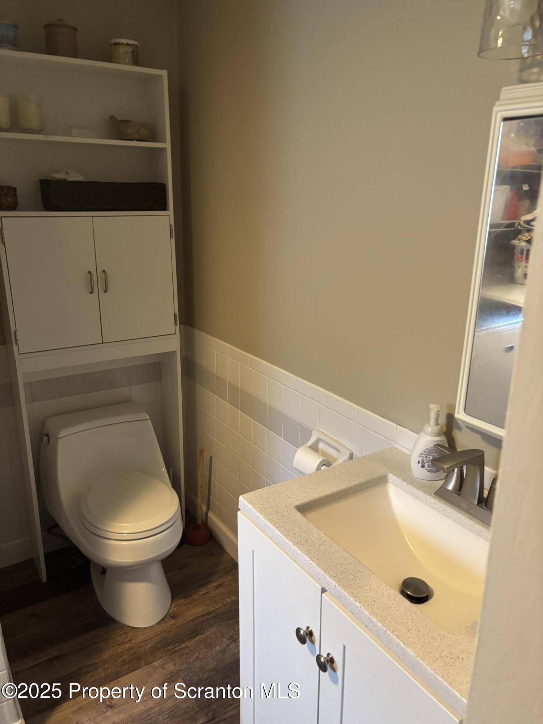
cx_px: 272
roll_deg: -0.7
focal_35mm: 26
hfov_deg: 53.1
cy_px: 362
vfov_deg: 67.3
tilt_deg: -14.5
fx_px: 544
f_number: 1.6
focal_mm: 5.96
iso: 400
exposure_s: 1/40
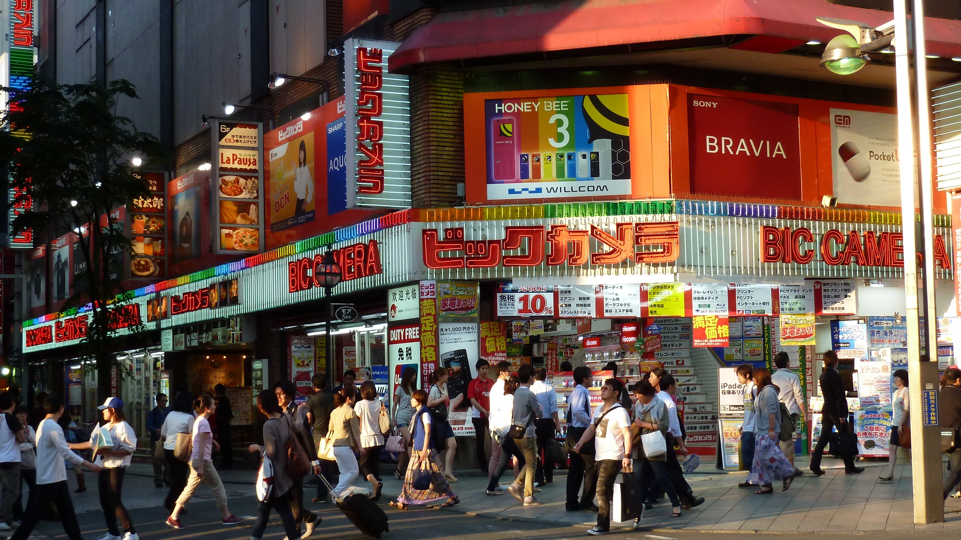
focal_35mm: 54
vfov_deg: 22.2
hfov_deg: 38.5
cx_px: 484
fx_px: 1376
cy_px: 292
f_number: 3.7
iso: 160
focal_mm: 7.3
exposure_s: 1/125
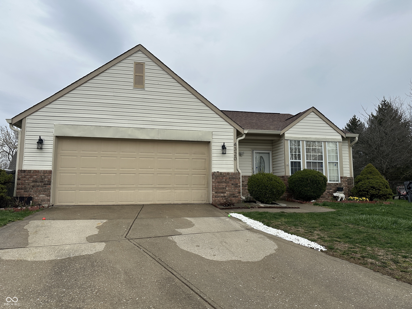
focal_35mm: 24
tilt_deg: +7.3
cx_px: 206
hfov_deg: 71.6
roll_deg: -0.8
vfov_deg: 56.8
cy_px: 154
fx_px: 286
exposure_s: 1/3472
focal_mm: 6.86
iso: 80
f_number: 1.78
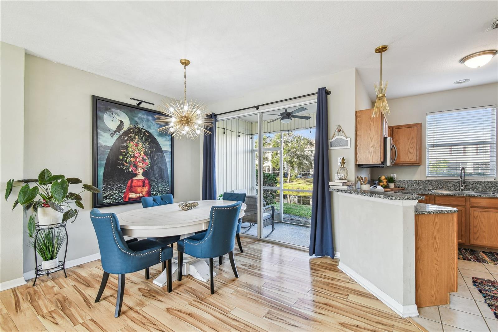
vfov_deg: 77.3
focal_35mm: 15
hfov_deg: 100.4
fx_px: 207
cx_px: 249
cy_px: 166
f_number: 7.1
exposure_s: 1/15
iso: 100
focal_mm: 10
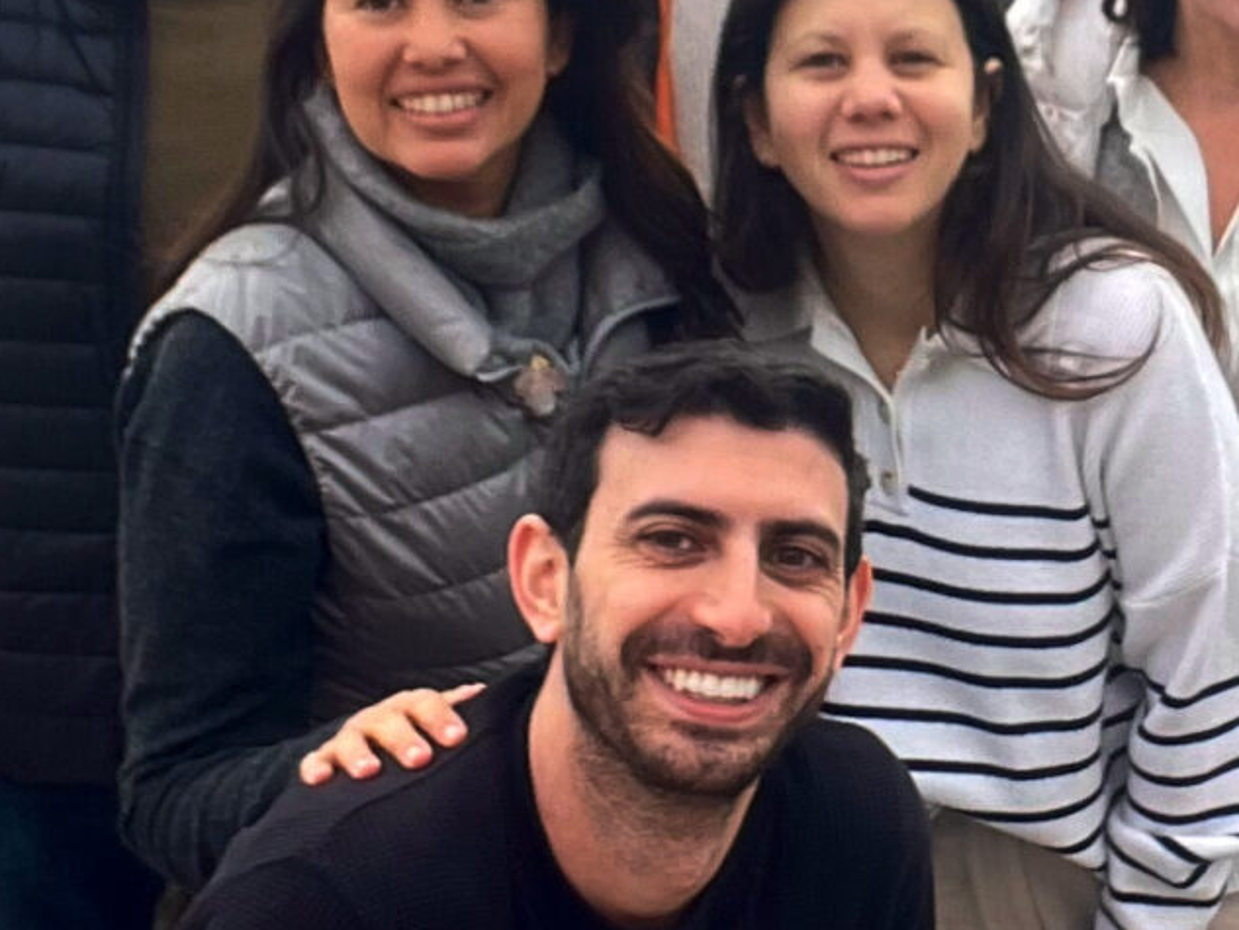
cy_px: 231
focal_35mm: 93
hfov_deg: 20.4
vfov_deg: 15.8
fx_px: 3329
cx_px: 1227
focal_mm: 2.71
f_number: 2.2
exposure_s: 1/304
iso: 25
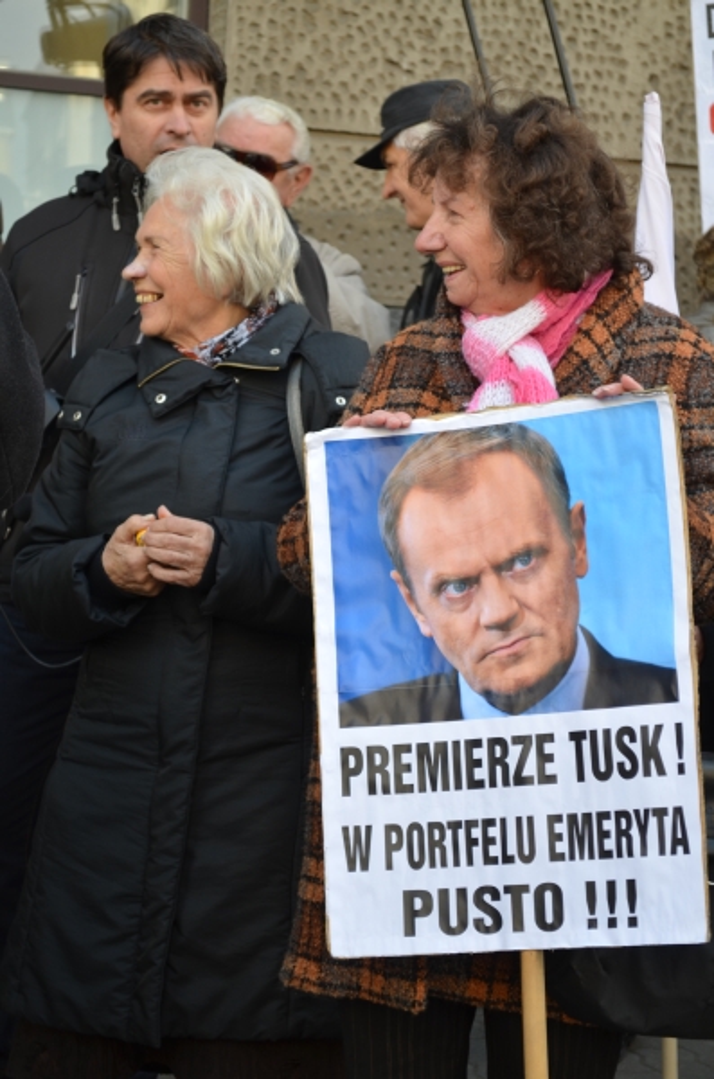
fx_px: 2332
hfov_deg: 17.4
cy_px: 540
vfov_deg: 26.0
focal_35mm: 78
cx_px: 357
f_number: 5.6
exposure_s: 1/125
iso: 200
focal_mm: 52
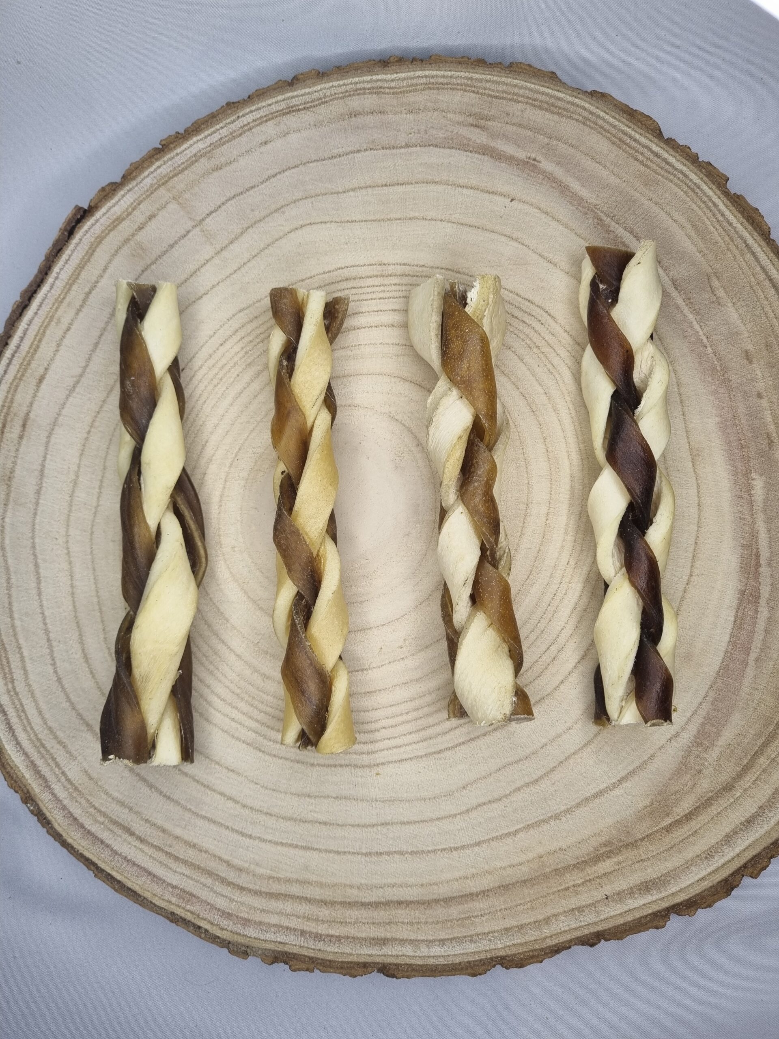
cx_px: 390
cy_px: 520
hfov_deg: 53.1
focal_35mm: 26
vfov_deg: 67.3
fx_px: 780
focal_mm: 5.4
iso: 50
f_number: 1.8
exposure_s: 1/146
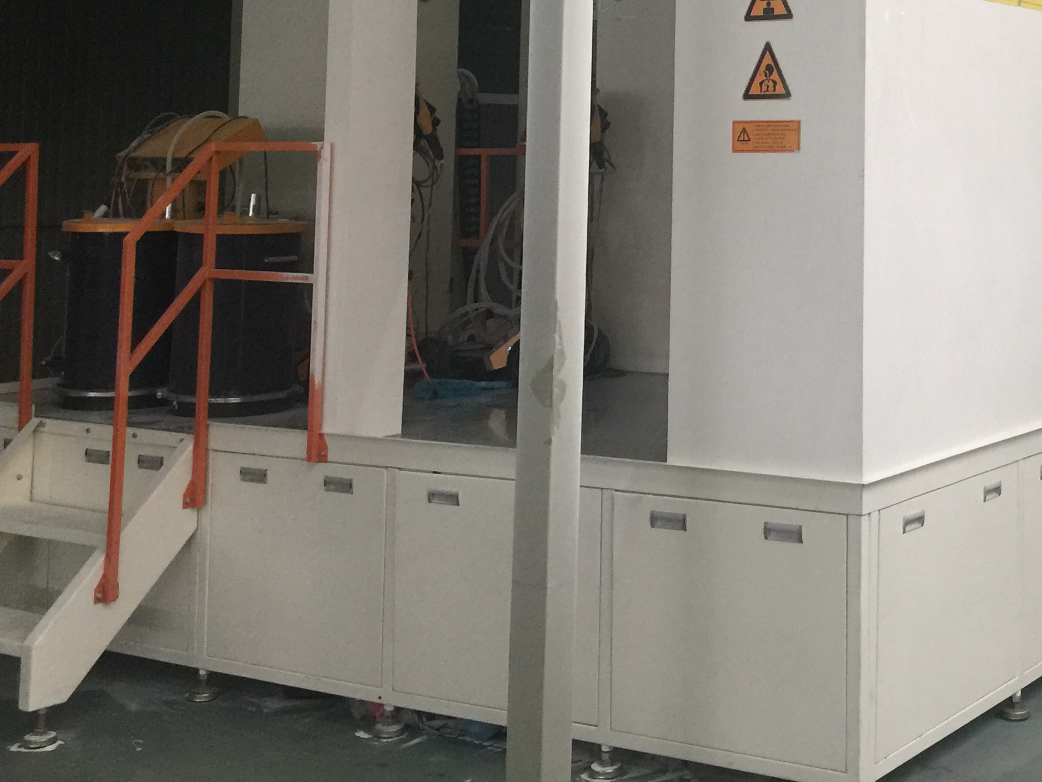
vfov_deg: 25.0
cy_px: 28
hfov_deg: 32.8
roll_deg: -1.8
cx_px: 910
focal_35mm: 56
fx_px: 1686
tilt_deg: +6.1
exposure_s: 1/17
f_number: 2.2
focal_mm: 4.15
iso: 80
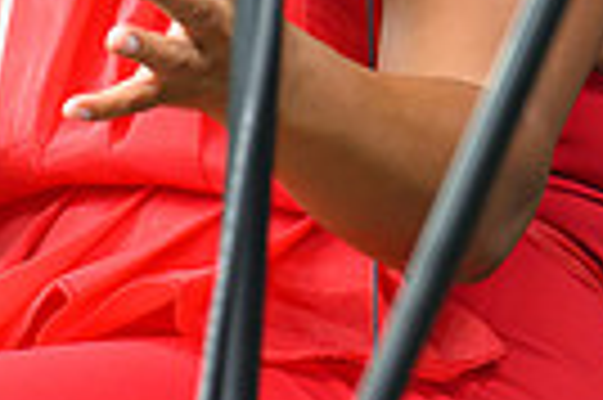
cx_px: -400
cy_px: -389
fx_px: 14471
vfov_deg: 1.6
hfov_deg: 2.4
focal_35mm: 865
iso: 1600
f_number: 8
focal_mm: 200
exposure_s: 1/400
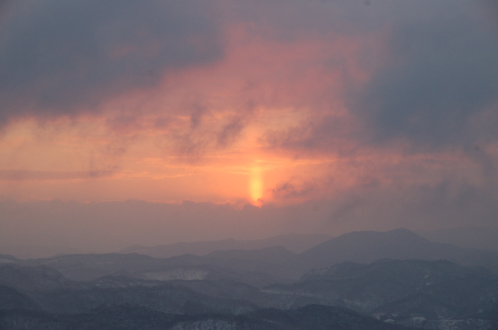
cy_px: 165
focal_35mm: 105
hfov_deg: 19.5
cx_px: 249
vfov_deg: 13.0
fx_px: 1450
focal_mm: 70
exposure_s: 1/125
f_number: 9
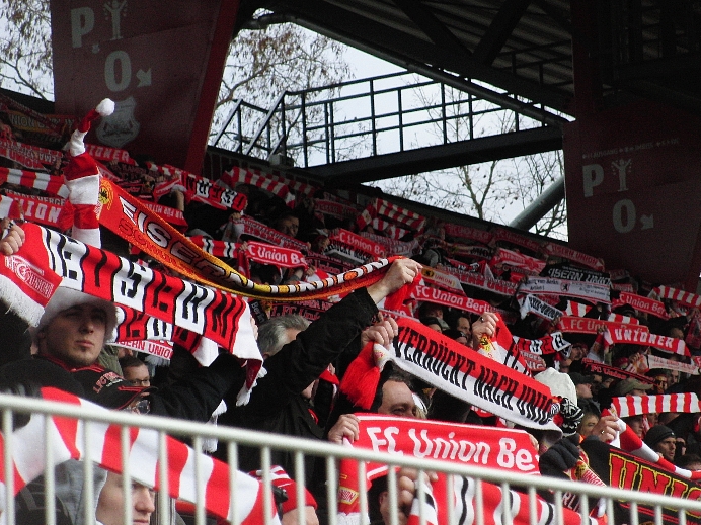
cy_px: 262
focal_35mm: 186
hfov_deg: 10.6
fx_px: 3767
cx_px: 350
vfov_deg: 8.0
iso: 400
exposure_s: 1/320
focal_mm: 32.1
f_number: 4.5
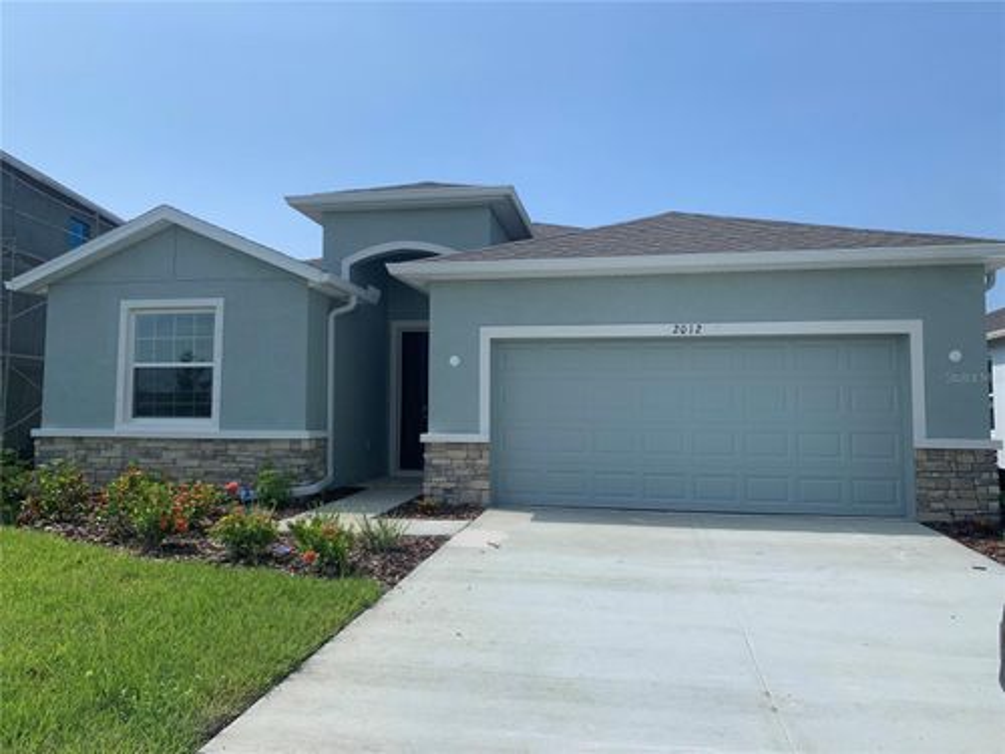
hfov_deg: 67.3
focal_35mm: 26
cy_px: 377
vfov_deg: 53.1
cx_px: 502
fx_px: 755
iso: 25
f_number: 1.8
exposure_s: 1/3289
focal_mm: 4.25
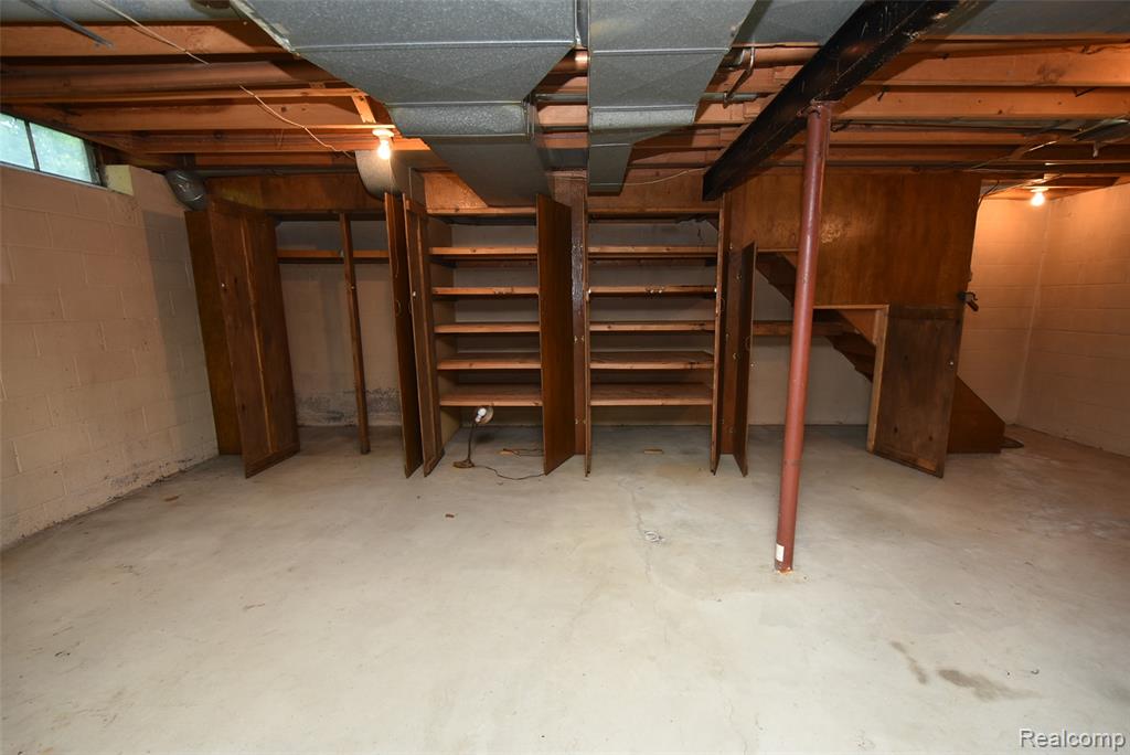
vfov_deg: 77.4
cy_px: 378
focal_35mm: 15
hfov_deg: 100.4
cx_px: 565
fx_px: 471
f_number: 4.5
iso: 250
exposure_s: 1/25
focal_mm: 10
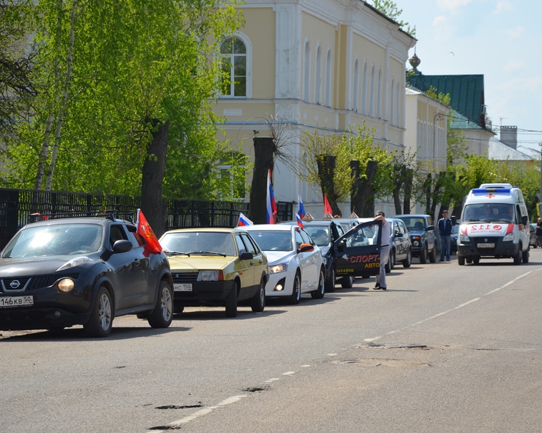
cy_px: 216
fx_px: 2335
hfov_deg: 13.2
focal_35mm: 146
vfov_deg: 10.6
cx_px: 306
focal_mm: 85
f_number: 7.1
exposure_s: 1/800
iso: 200
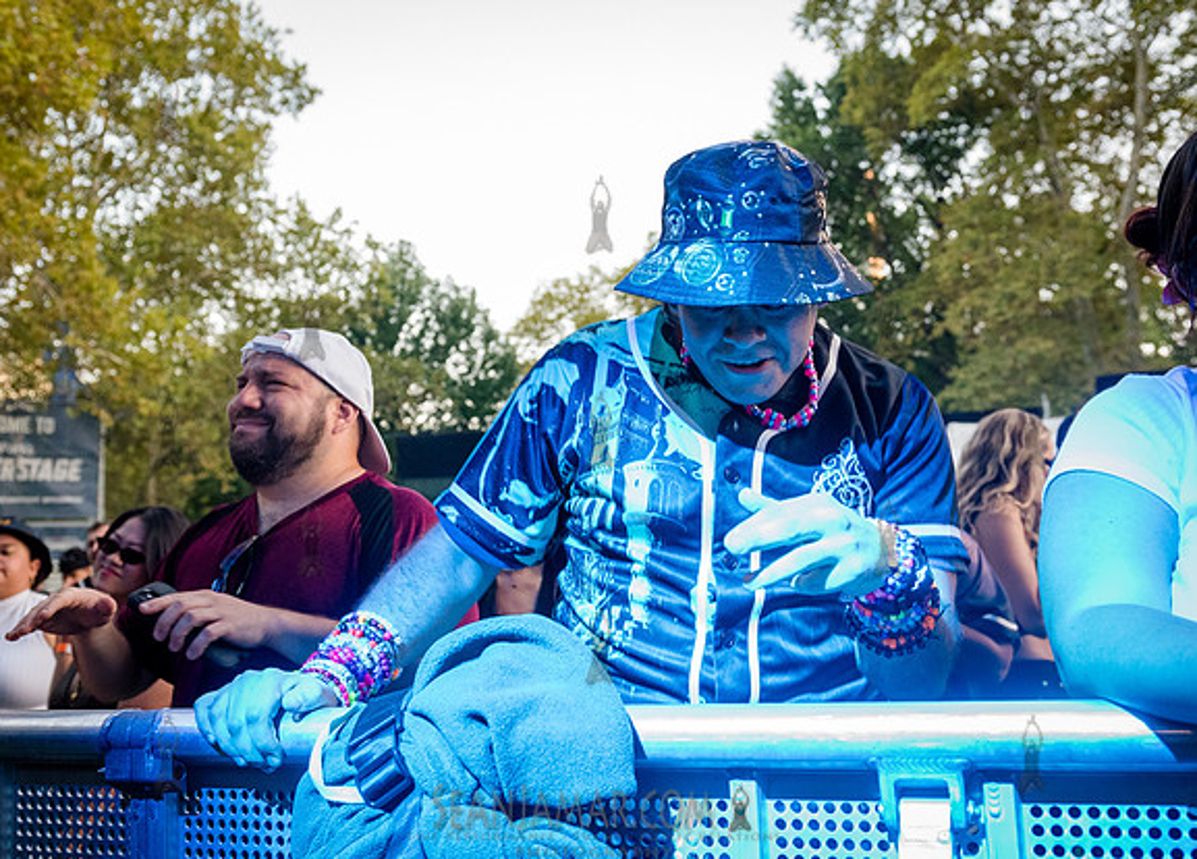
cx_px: 627
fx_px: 1328
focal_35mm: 39
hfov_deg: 48.5
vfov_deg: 35.8
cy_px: 405
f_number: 4
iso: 3200
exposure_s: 1/250
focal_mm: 31
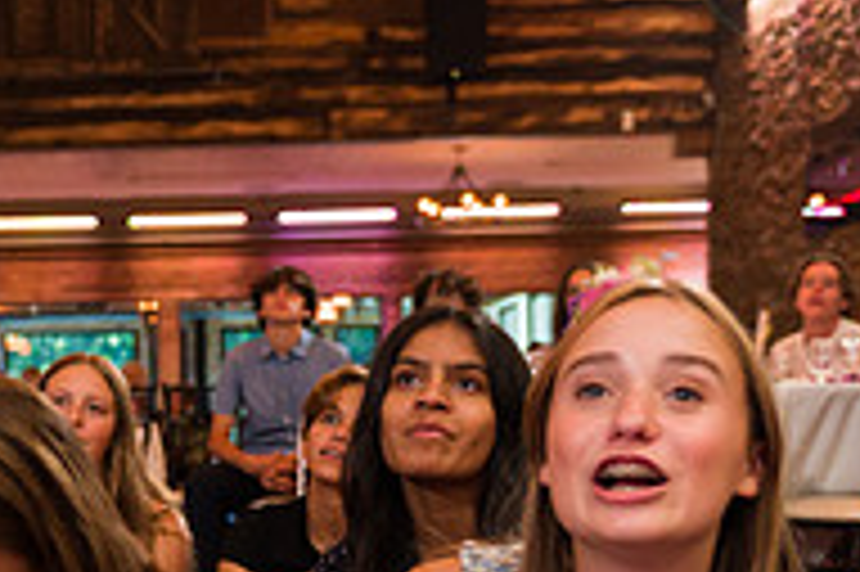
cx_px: 99
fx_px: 2100
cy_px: 595
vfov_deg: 15.2
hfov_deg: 22.6
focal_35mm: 88
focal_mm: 29
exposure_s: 1/125
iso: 1250
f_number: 3.2
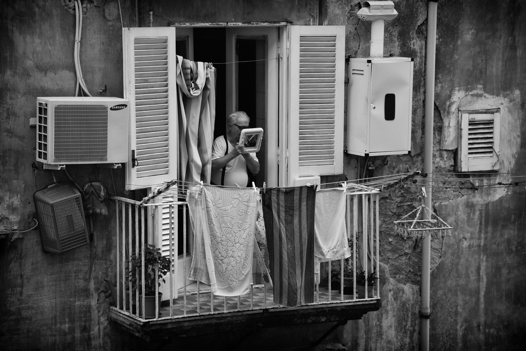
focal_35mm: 105
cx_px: 263
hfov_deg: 19.5
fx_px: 1534
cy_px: 176
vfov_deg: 13.0
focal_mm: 70
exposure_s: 1/125
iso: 220
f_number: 5
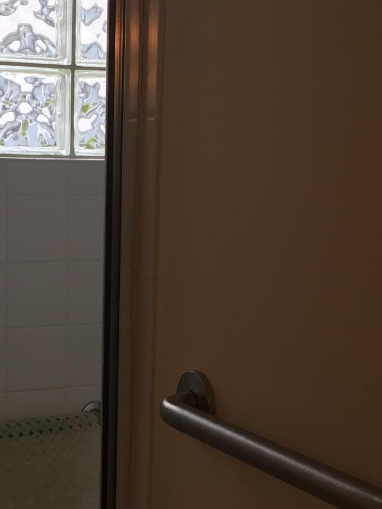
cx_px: 65
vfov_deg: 28.1
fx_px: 1000
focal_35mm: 68
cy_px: 382
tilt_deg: -13.1
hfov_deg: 21.3
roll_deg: -0.9
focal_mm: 4.15
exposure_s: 1/185
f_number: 2.2
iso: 32
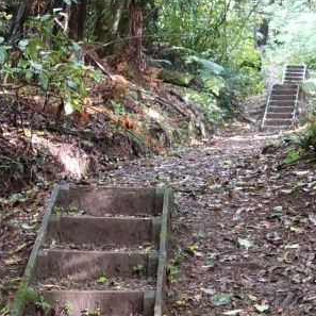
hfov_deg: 17.6
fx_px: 971
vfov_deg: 18.4
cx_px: 380
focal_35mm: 94
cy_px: 223
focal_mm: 8.8
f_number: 1.8
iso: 1250
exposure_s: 1/60
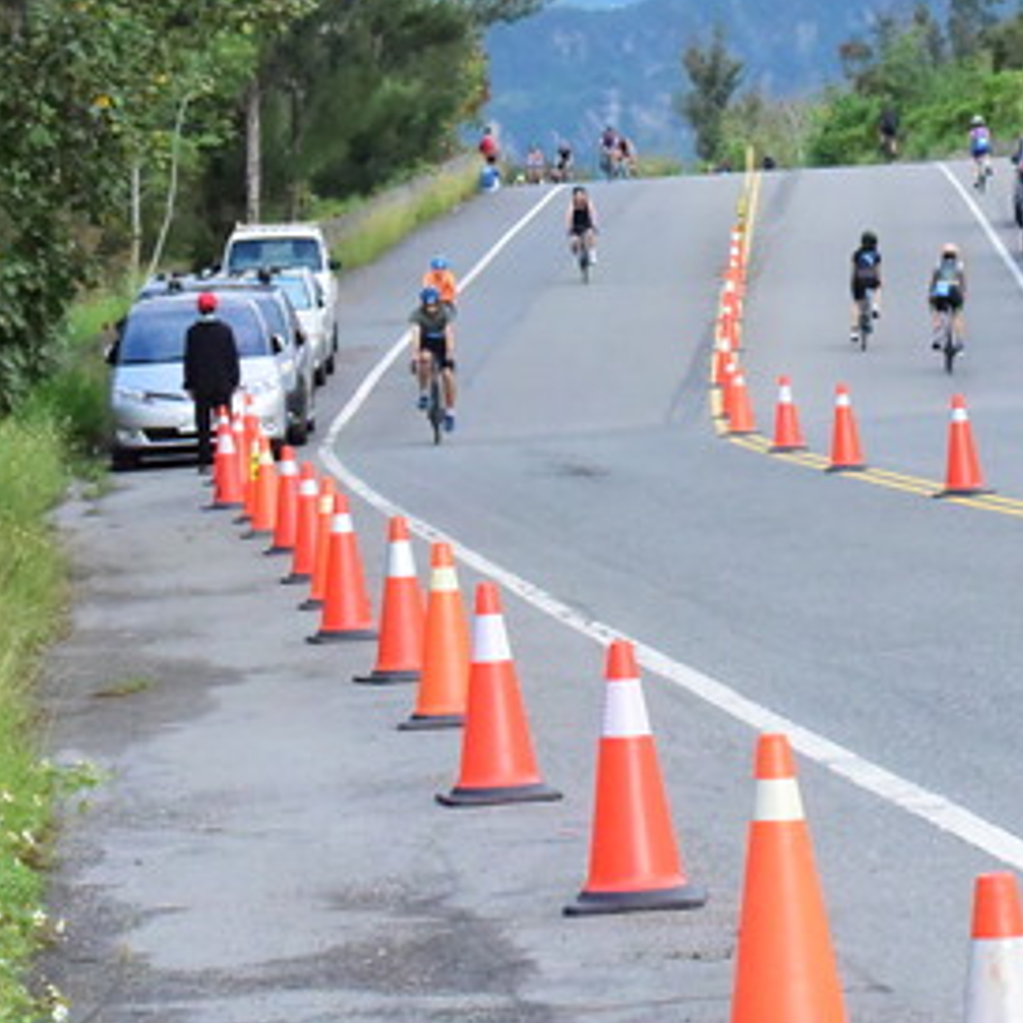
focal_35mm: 219
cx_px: 1293
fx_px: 7322
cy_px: 380
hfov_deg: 7.9
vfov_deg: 8.0
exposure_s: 1/2500
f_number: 13
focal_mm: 90
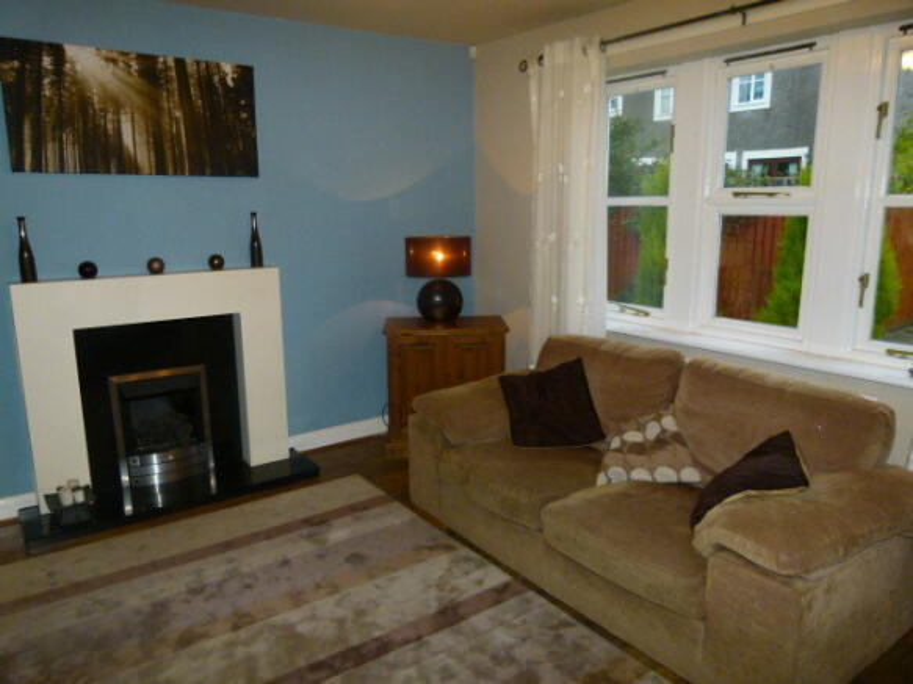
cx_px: 456
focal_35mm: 25
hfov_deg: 69.4
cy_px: 342
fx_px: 659
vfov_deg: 54.9
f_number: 2.8
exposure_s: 1/60
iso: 250
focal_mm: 4.5
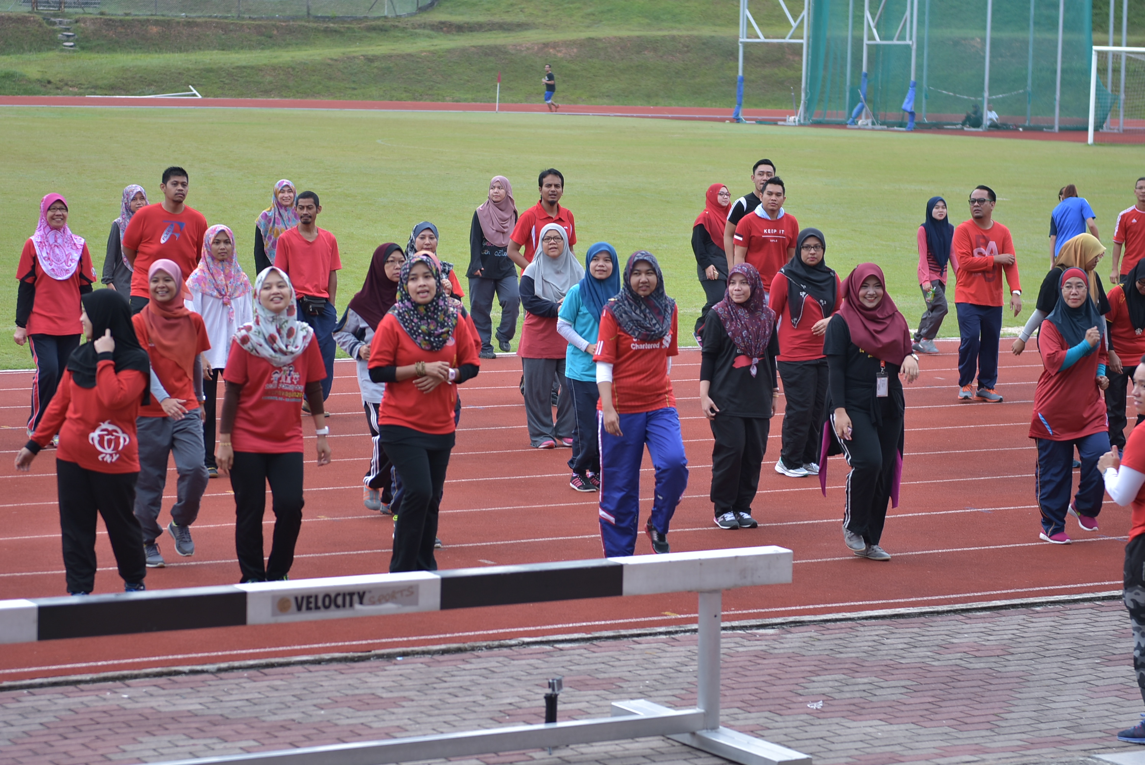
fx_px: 3342
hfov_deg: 19.4
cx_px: 572
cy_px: 382
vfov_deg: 13.1
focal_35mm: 105
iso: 100
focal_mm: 70
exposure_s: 1/200
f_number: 2.8
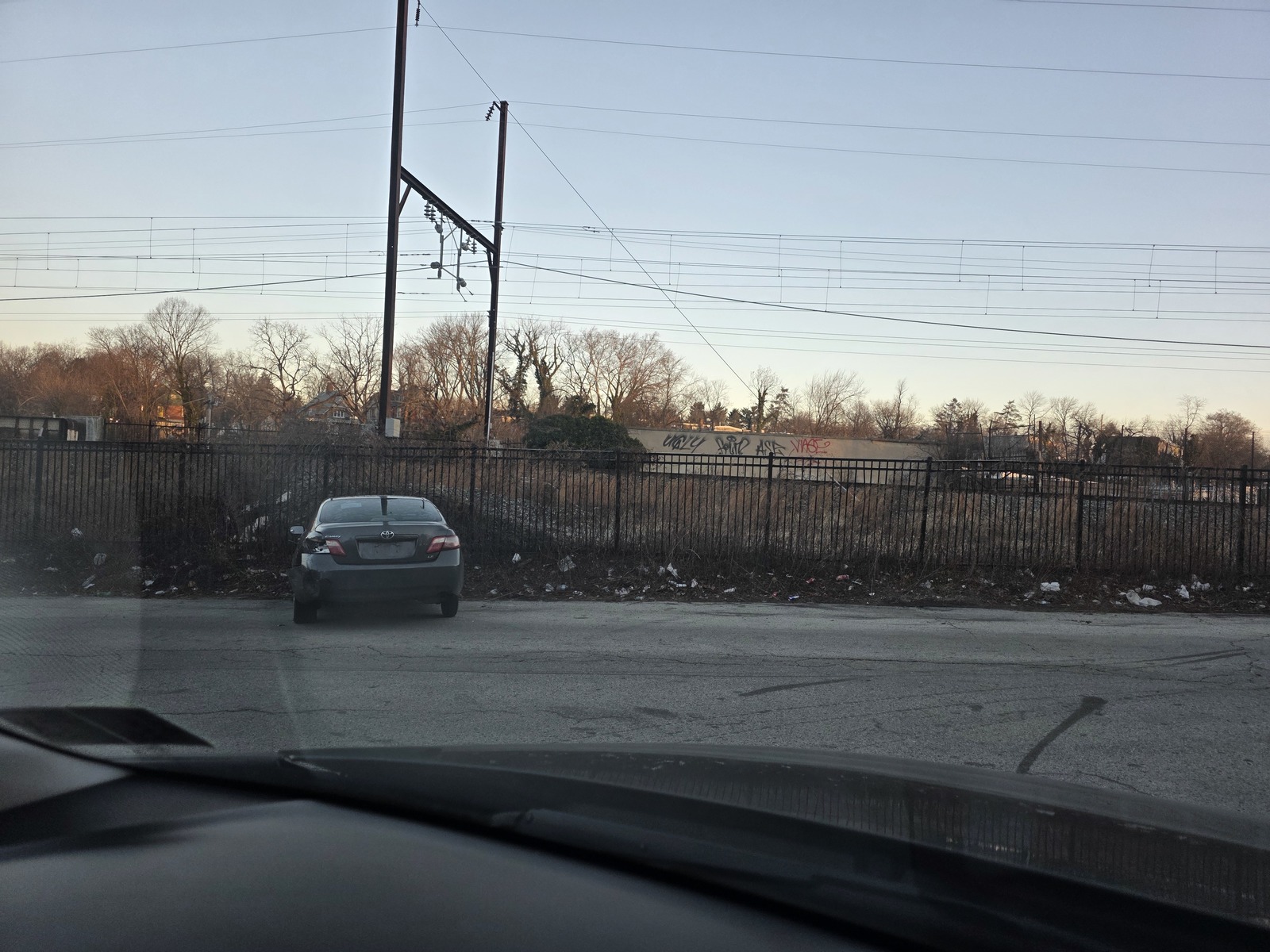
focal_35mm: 23
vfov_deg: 58.9
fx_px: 844
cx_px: 635
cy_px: 476
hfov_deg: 73.9
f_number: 1.7
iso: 64
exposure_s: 1/359
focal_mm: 6.3
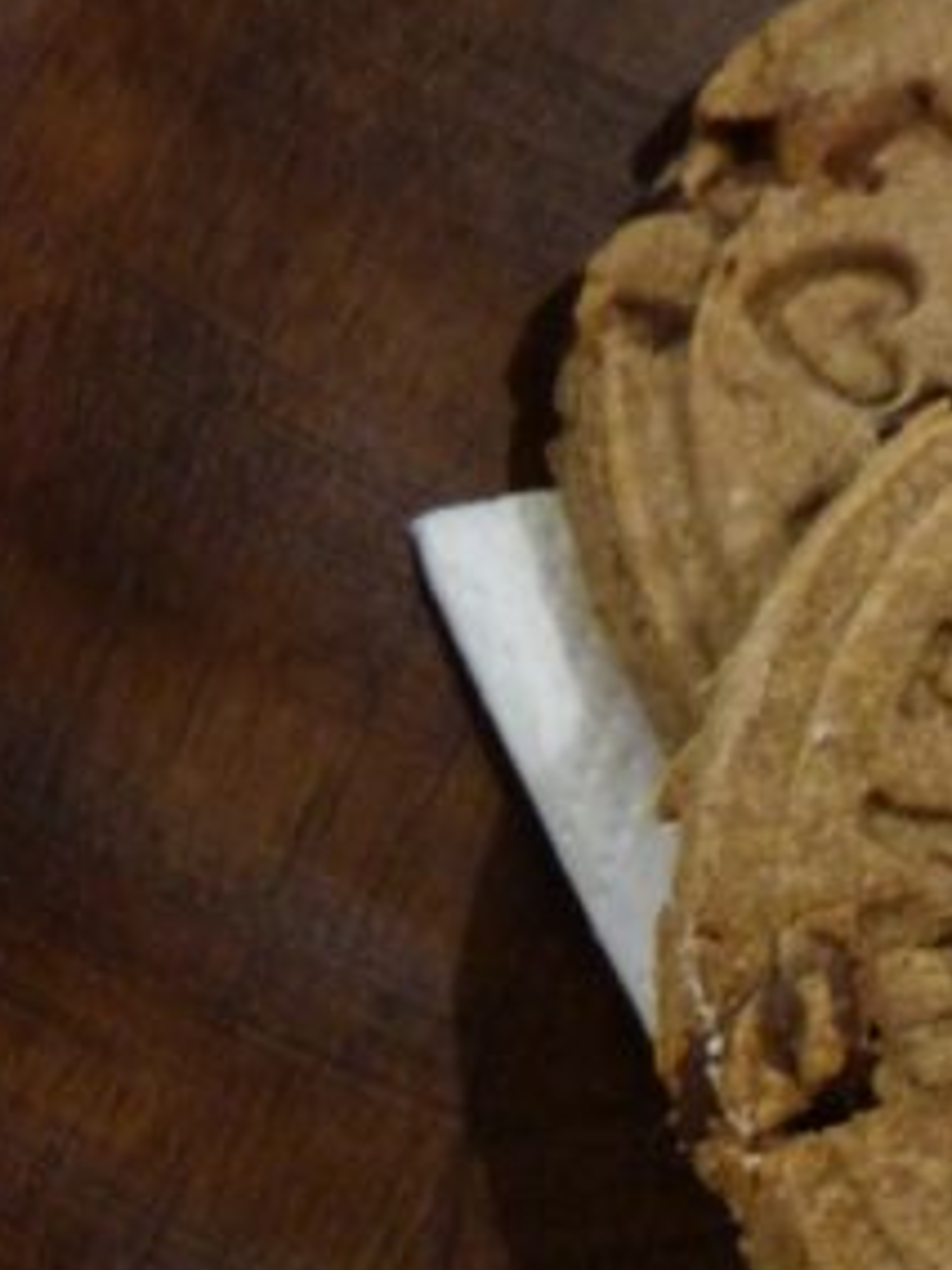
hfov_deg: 9.6
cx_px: 1689
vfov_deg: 13.1
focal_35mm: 148
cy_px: 1306
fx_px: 5427
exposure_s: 1/8
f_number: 3.1
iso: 400
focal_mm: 7.1
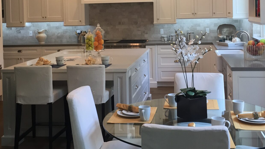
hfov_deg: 39.9
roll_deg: -0.1
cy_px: 20
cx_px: 134
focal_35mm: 52
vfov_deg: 22.6
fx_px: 365
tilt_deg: -0.7
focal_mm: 4.15
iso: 32
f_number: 2.2
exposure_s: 1/40
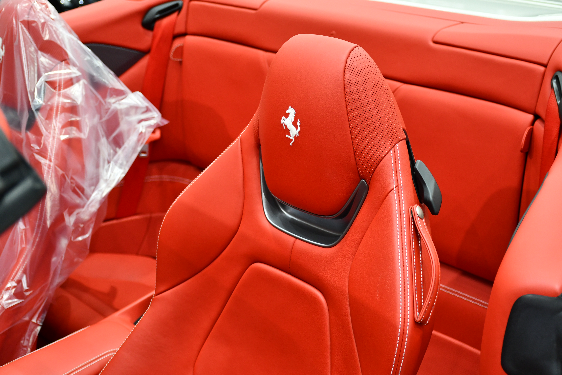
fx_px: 812
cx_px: 281
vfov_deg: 26.0
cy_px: 188
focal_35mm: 52
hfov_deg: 38.2
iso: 800
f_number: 4.5
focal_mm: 35
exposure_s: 1/100
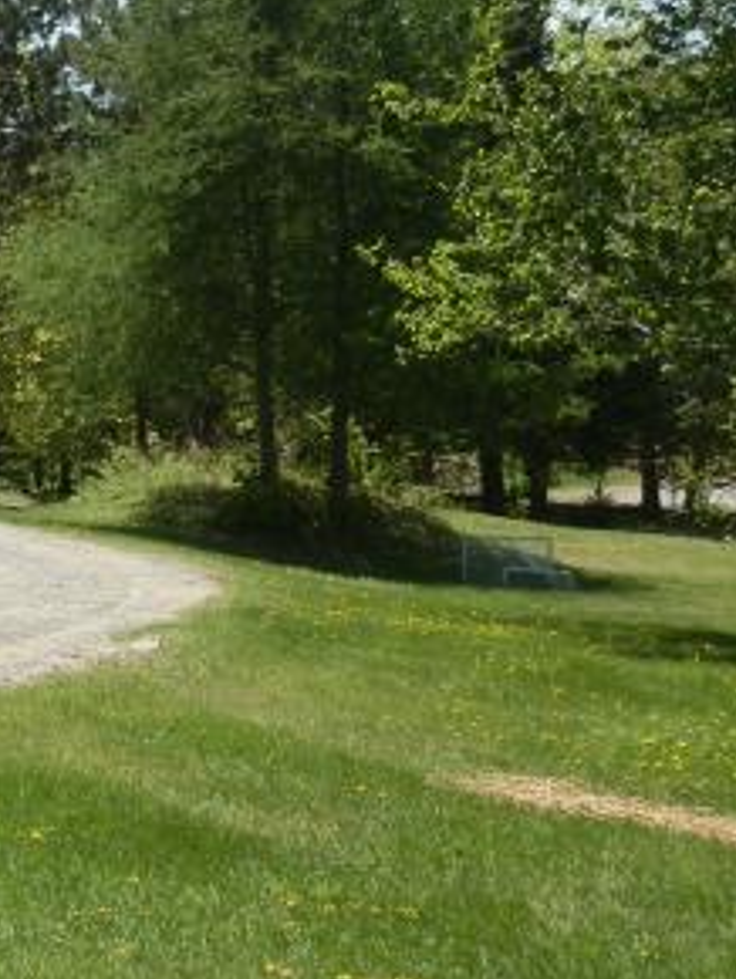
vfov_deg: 23.3
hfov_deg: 17.2
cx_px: -3
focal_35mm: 84
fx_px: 2378
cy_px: 452
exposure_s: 1/500
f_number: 3.4
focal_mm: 7.64
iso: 64
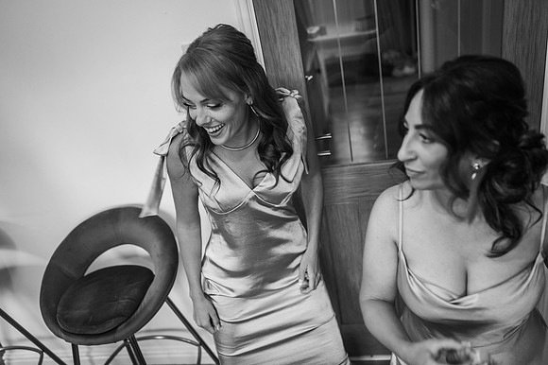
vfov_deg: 37.8
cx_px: 274
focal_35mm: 35
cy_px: 182
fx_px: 532
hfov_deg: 54.5
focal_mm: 35
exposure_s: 1/200
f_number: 2.2
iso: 1250
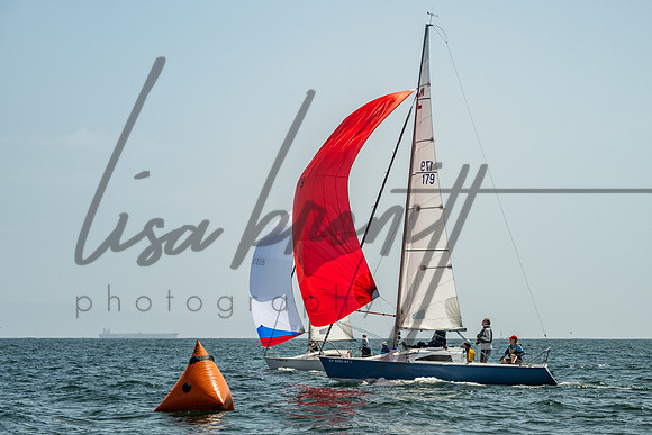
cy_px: 245
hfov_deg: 16.5
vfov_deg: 11.0
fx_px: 2253
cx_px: 369
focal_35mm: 124
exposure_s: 1/1600
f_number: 6.3
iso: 320
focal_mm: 95
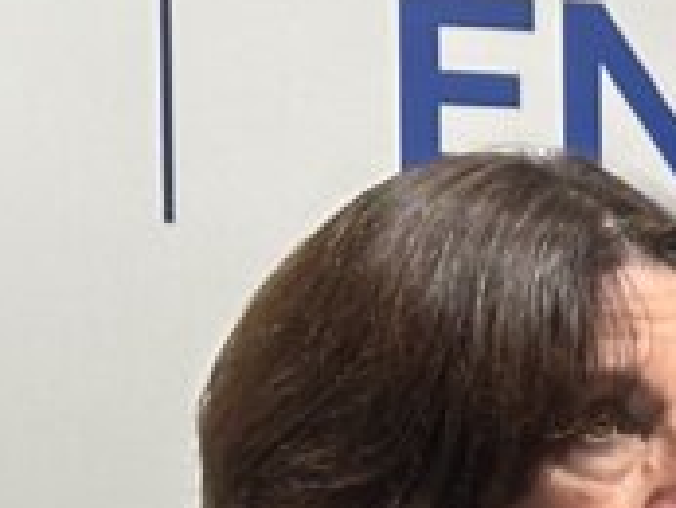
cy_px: 1098
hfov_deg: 5.2
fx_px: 6937
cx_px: 2180
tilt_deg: -4.1
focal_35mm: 355
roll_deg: -0.4
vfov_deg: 4.1
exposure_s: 1/100
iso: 64
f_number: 1.78
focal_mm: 6.86
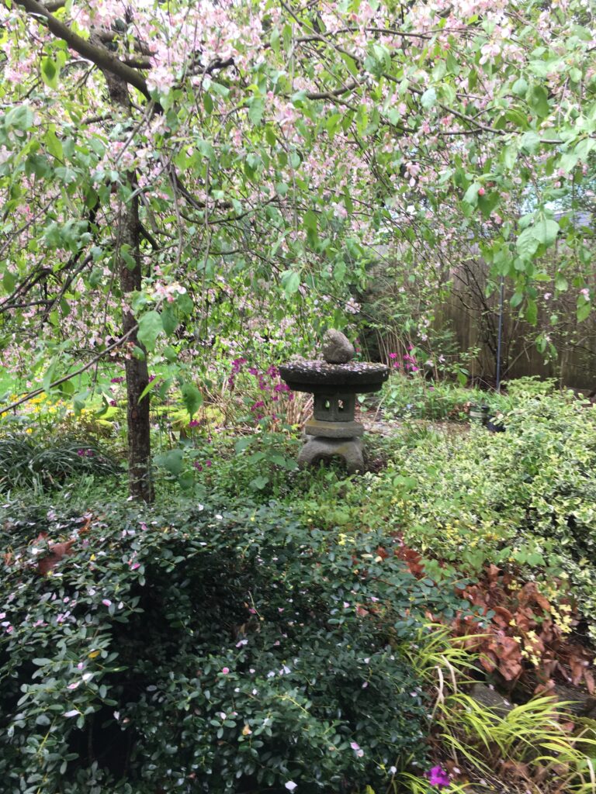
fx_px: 666
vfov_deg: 61.7
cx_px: 298
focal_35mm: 29
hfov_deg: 48.2
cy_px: 397
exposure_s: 1/60
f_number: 2.2
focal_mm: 4.15
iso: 32
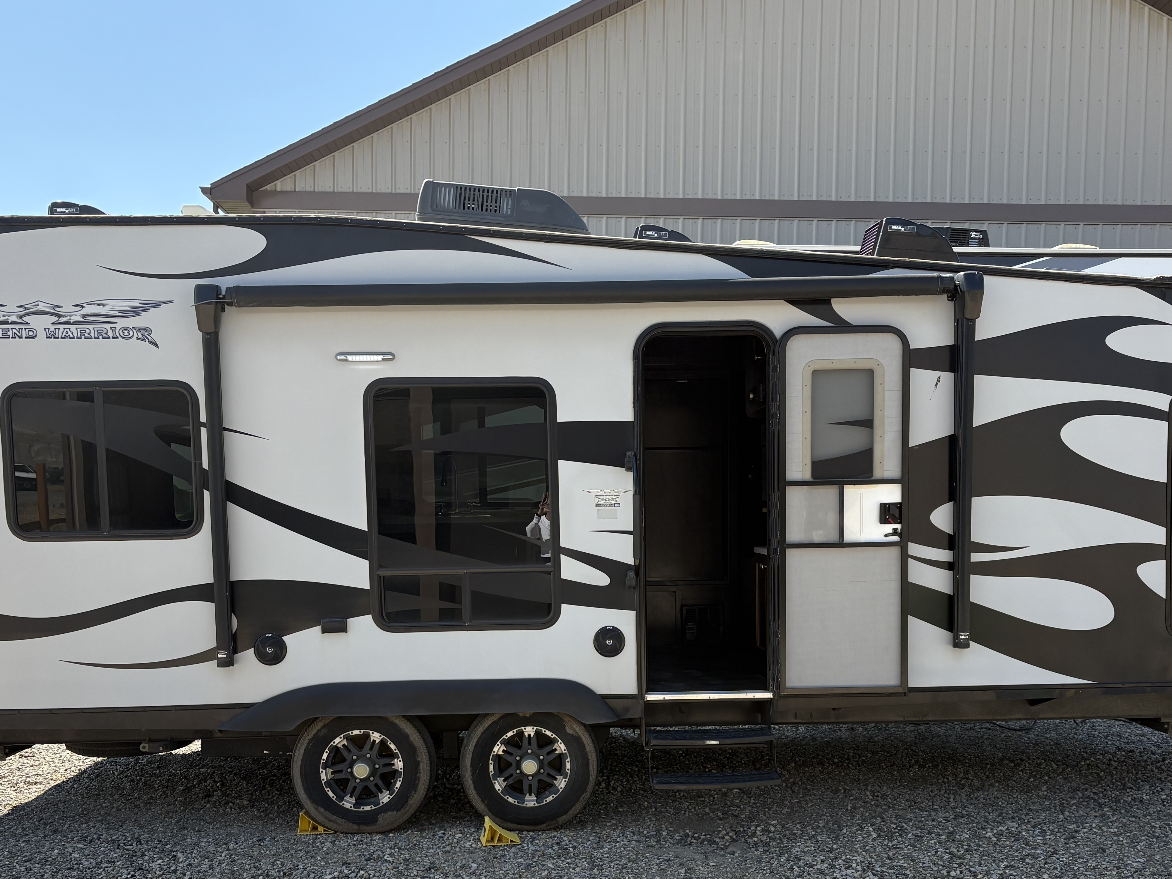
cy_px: 609
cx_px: 602
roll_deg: -0.8
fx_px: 1287
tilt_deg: -2.8
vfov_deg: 37.2
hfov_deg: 49.0
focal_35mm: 38
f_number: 1.6
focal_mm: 5.96
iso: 64
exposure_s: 1/1799
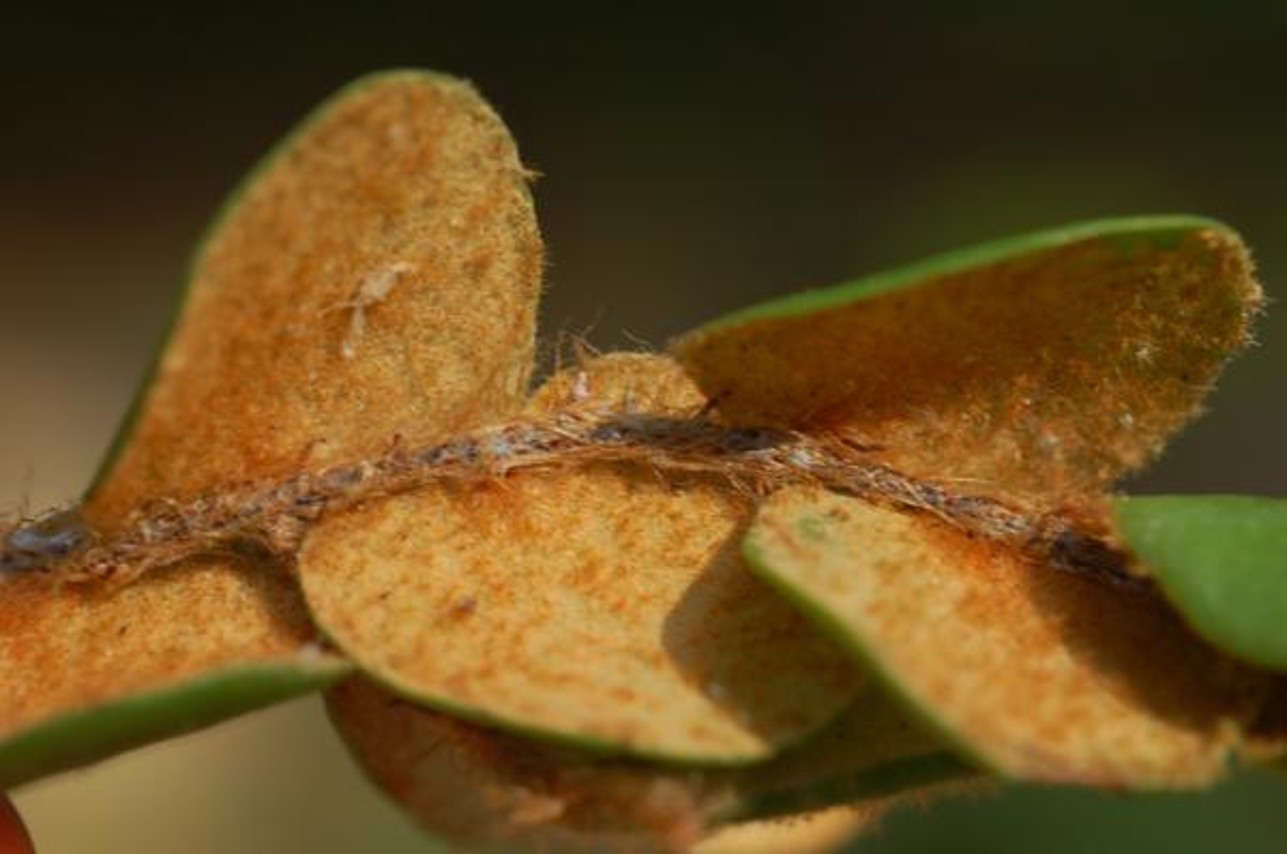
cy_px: 427
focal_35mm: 90
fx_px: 3212
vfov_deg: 15.1
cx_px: 644
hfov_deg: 22.7
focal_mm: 60
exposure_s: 1/80
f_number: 10
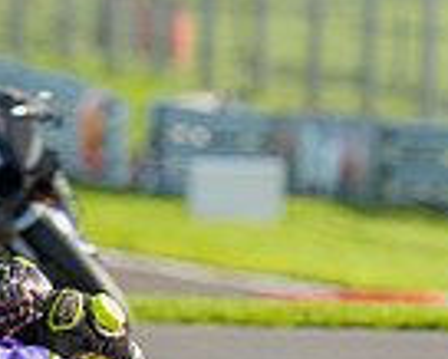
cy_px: 423
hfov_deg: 1.2
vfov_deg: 0.9
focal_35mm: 1638
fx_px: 21734
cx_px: -109
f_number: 5.6
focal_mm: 400
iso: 125
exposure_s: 1/400
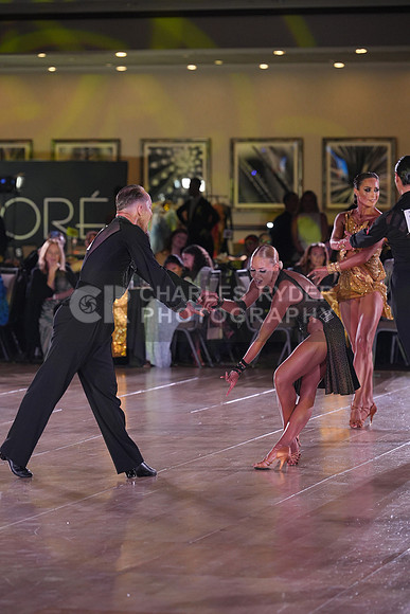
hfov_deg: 9.2
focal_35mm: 150
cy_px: 307
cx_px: 205
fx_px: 2561
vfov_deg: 13.7
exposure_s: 1/400
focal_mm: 150
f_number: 4
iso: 1250
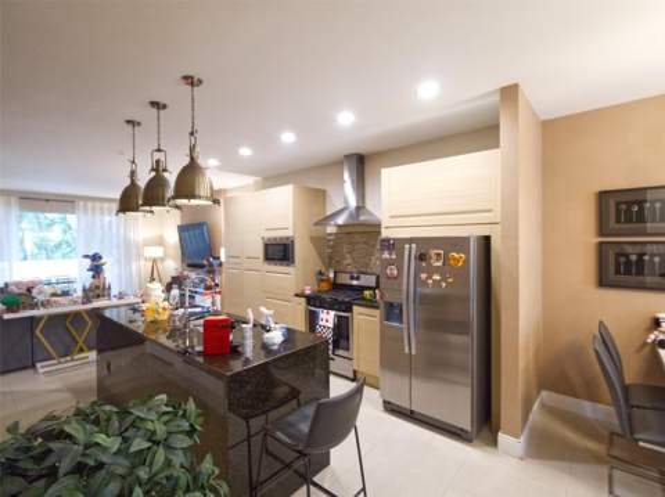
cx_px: 332
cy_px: 248
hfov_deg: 94.6
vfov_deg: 78.0
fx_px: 307
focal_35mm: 16
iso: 1600
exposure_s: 1/15
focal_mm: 8
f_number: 8
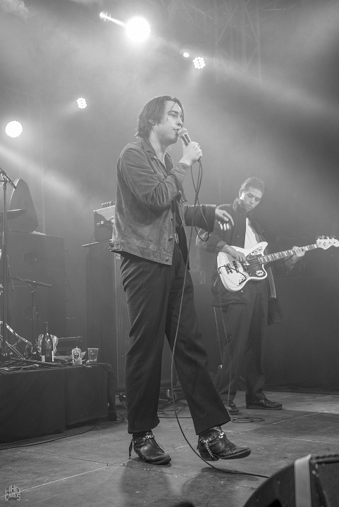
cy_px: 254
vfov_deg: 42.7
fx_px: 649
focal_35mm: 46
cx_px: 170
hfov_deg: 29.3
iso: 500
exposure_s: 1/125
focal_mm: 46
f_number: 4.5
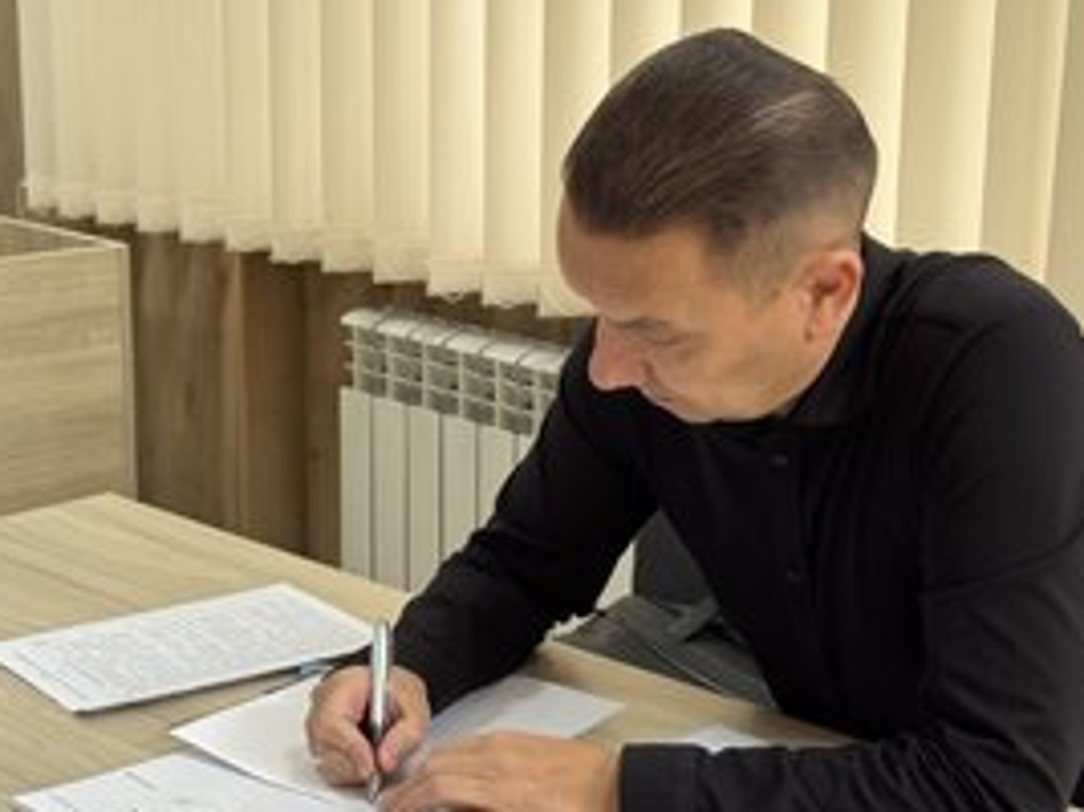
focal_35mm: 72
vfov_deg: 20.4
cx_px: 528
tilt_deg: -12.9
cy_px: 406
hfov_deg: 27.0
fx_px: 2254
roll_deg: +0.2
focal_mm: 6.76
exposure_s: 1/50
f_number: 1.78
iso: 100
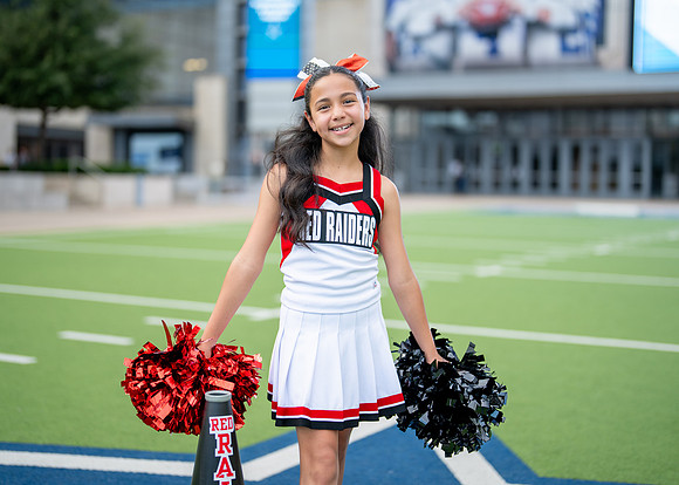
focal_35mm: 59
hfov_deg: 33.2
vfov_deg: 24.0
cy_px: 213
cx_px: 341
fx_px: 1140
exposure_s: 1/1250
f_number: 1.2
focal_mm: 50
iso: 160
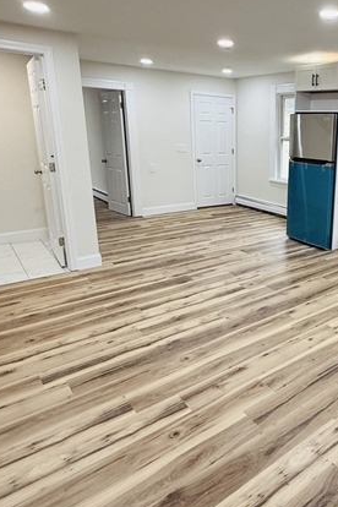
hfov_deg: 44.1
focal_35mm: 27
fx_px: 380
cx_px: 298
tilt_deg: -14.3
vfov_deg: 67.2
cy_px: 229
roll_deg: -1.5
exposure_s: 1/120
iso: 250
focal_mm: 2.22
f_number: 2.2
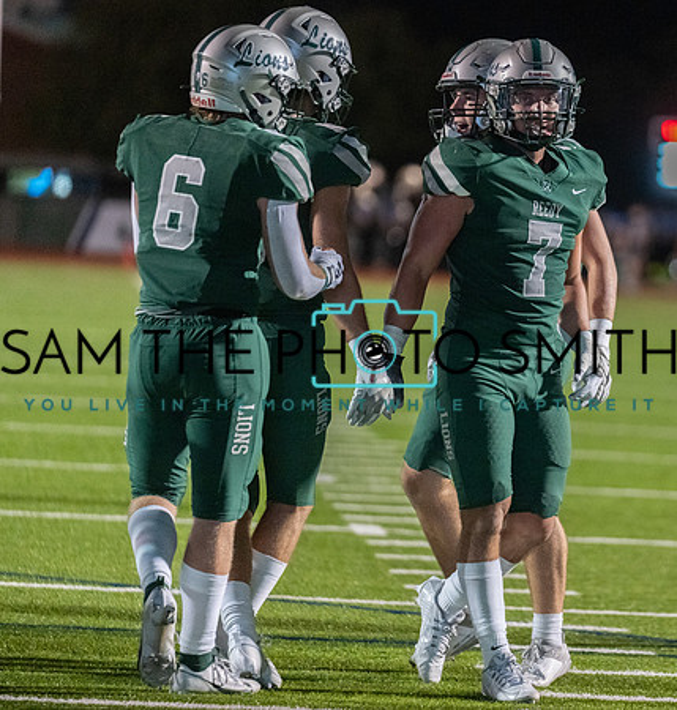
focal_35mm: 272
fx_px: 6157
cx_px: 532
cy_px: 355
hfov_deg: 6.3
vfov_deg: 6.6
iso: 10000
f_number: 2.8
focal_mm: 200
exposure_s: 1/1000
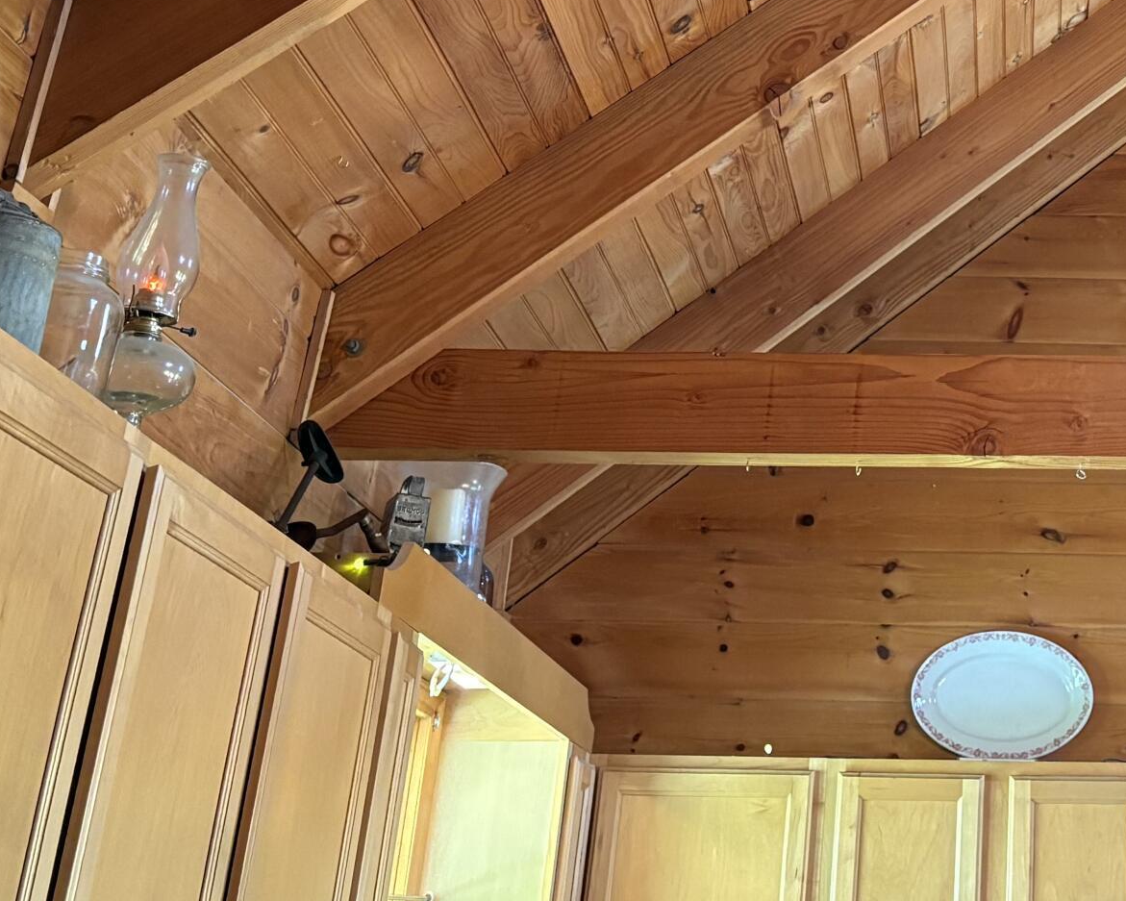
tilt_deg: +29.3
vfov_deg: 21.9
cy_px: -148
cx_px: 1097
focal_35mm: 65
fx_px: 2166
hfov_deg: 27.6
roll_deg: +0.8
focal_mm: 5.96
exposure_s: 1/60
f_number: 1.6
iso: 400
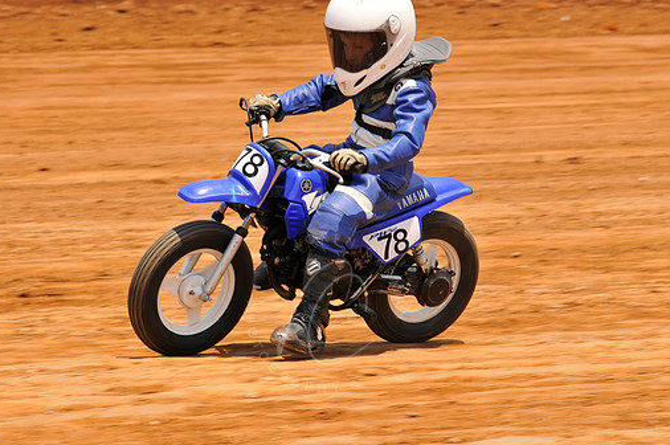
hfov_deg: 7.7
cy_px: 191
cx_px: 324
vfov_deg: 5.1
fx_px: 4955
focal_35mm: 267
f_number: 9
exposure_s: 1/400
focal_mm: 155
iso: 200
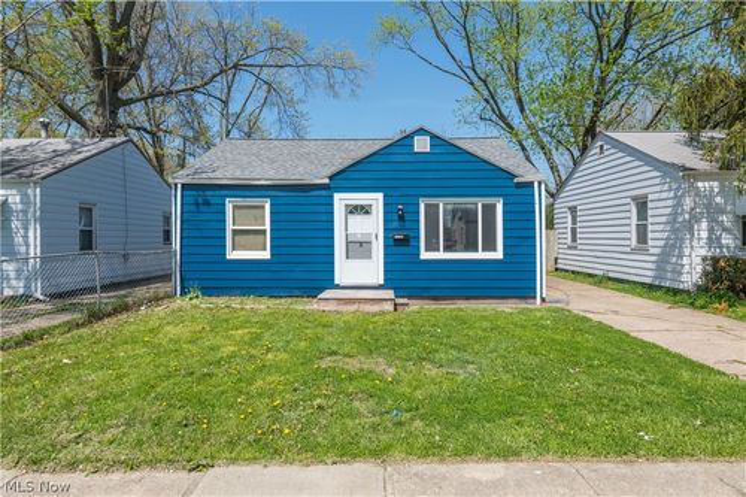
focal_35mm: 20
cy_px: 248
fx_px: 414
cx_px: 373
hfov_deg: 84.0
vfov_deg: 61.9
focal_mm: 20
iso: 200
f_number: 9
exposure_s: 1/800
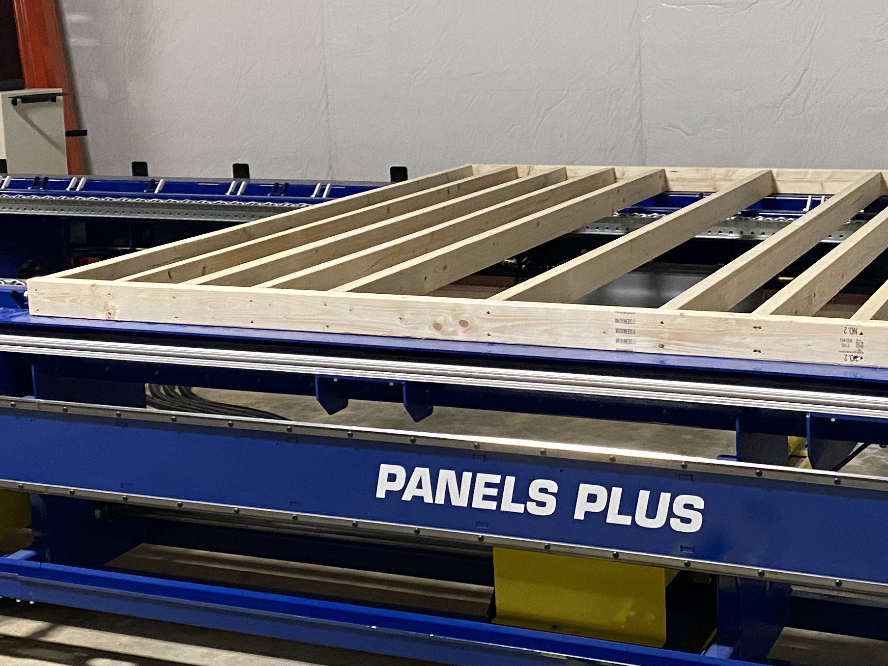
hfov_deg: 33.0
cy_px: 231
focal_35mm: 58
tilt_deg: -9.1
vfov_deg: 25.1
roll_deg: +1.9
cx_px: 569
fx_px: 1488
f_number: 1.8
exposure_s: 1/60
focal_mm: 4.25
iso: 500
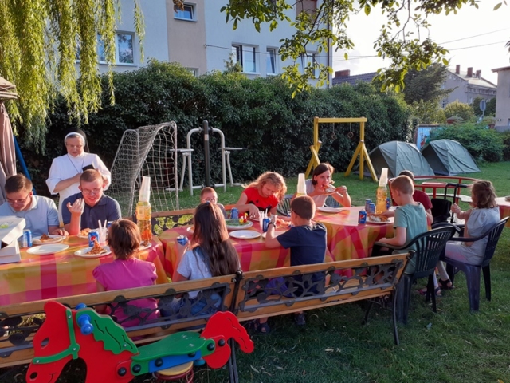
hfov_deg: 65.3
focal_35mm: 27
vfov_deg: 51.4
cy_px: 192
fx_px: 398
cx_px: 255
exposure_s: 1/112
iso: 40
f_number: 1.9
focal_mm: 3.6
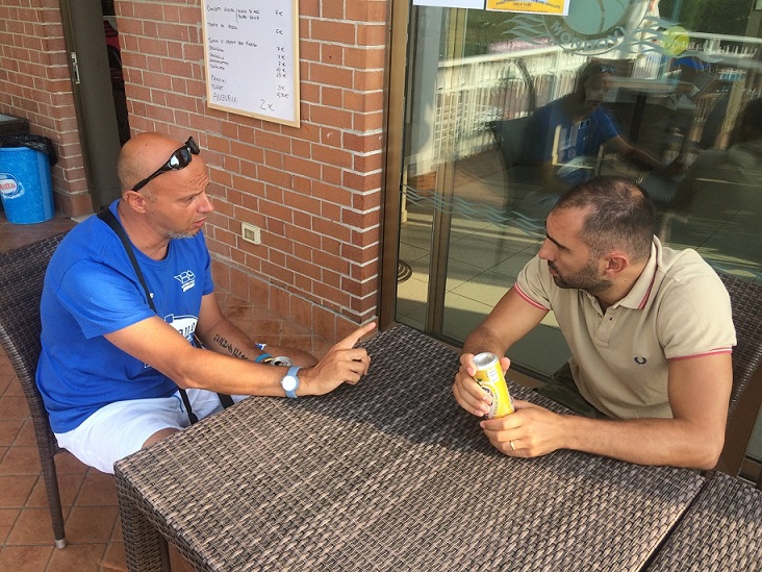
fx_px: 638
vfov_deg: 48.2
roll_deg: -1.0
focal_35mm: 29
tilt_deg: -24.1
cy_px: 286
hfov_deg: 61.7
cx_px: 381
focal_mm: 4.15
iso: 32
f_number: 2.2
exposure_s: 1/376
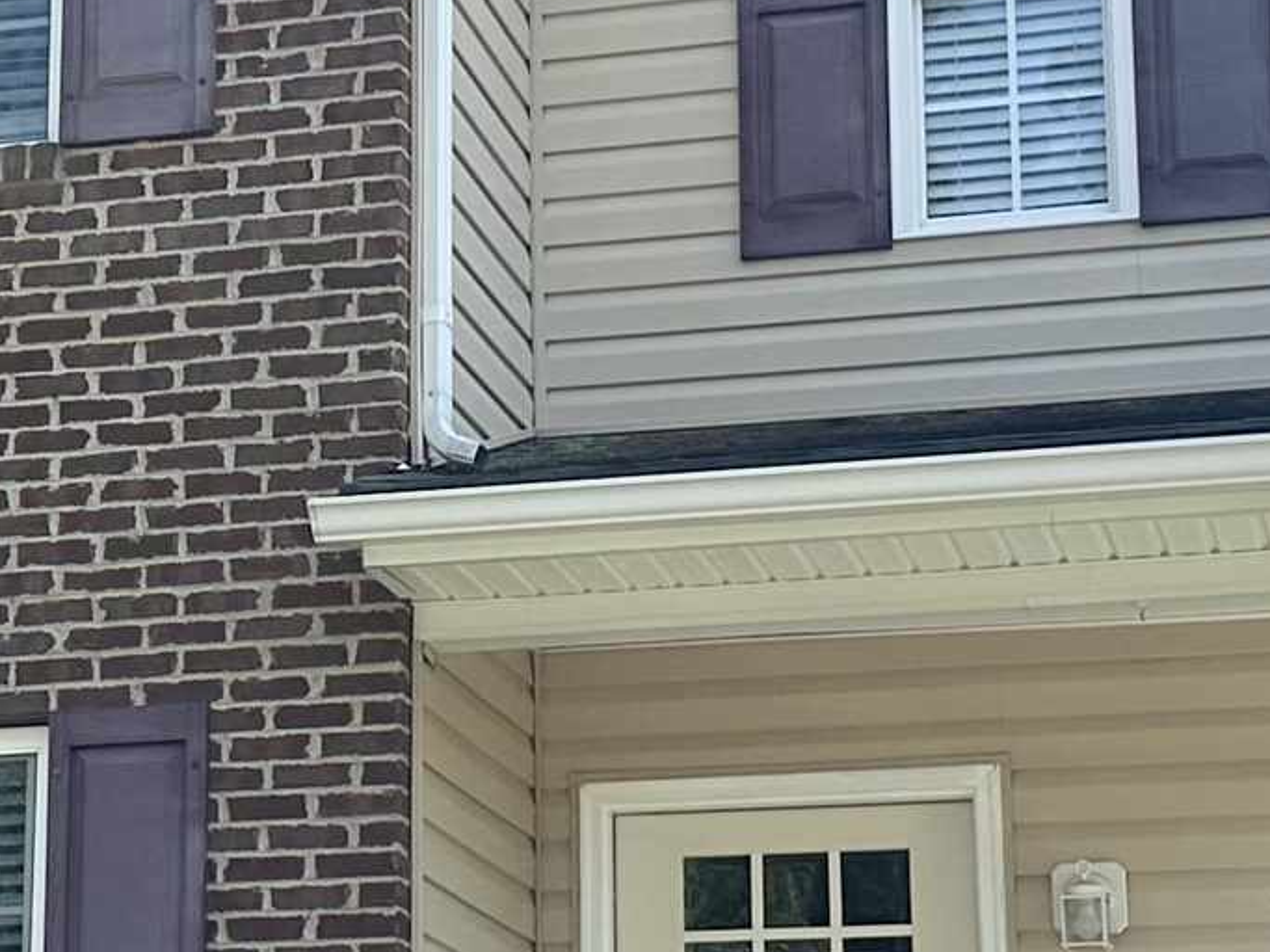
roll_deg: -1.0
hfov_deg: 18.0
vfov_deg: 13.7
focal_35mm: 108
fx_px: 3962
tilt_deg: +14.5
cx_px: 223
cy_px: 536
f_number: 1.78
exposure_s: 1/3597
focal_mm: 6.86
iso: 80
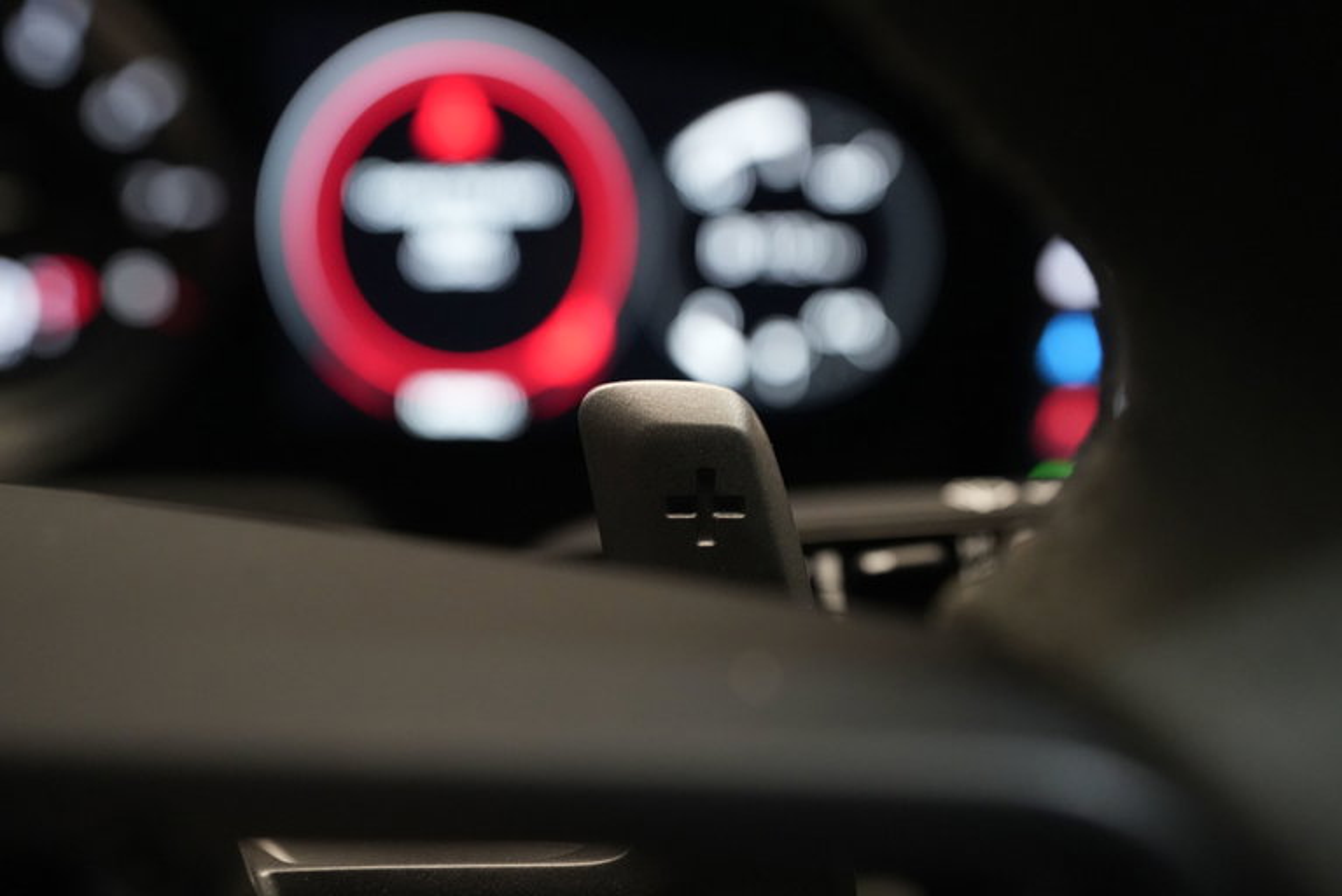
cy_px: 448
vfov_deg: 37.9
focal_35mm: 35
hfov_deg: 54.4
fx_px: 1305
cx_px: 671
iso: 8000
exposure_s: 1/60
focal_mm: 35
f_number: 4
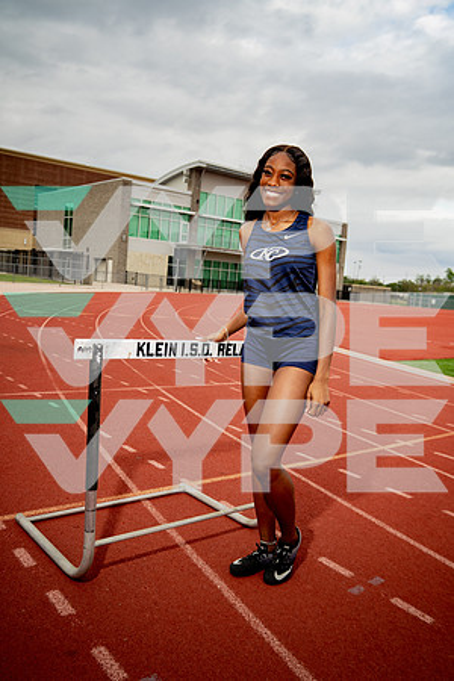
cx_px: 227
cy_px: 340
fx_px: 549
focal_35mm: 29
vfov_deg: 63.7
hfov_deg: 45.0
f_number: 4.5
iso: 200
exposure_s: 1/250
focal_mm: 29
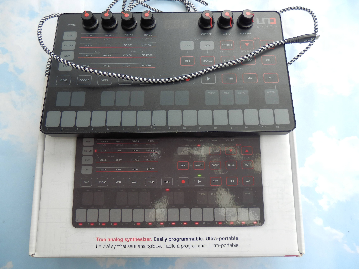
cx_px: 180
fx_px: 259
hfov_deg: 69.4
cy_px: 134
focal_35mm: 25
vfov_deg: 54.9
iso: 80
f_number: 3
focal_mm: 4.5
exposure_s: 1/60
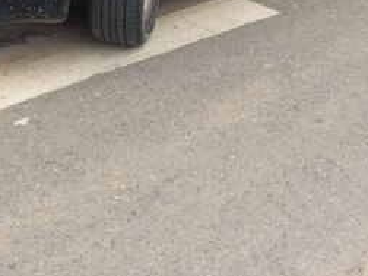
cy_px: -77
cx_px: 118
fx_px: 808
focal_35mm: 76
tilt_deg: -17.4
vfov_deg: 18.2
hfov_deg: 25.5
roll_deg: -3.0
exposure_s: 1/360
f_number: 2.2
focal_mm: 4.15
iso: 32
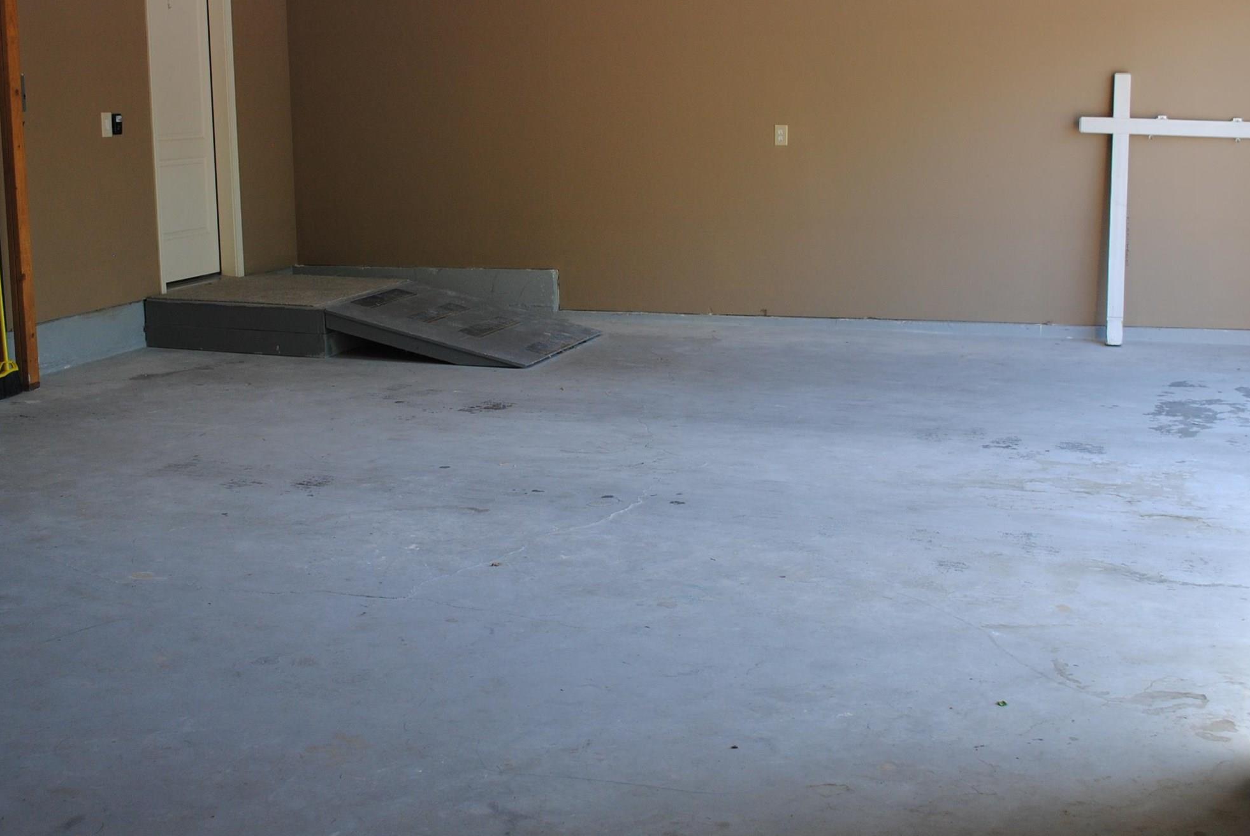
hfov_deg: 41.7
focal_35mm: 47
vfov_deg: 28.6
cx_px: 520
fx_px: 1634
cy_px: 303
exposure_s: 1/100
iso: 200
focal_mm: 20
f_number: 5
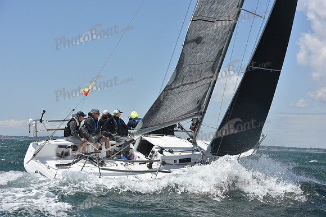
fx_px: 634
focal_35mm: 70
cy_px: 108
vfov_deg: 19.5
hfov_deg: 28.8
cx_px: 163
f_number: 8
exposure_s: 1/1250
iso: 250
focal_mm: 70
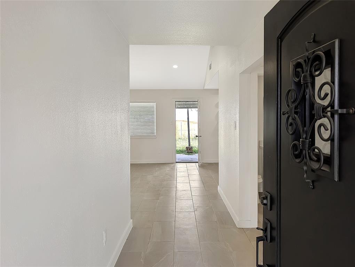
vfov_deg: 56.9
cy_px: 134
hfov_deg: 71.5
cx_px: 178
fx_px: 246
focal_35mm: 24
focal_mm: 6.9
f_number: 1.68
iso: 22
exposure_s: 1/182
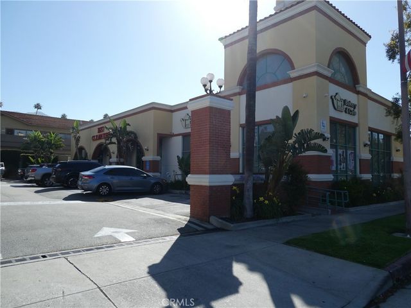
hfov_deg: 71.6
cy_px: 154
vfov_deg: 56.8
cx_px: 206
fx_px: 285
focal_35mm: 24
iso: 80
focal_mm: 4.3
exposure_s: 1/800
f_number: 3.3
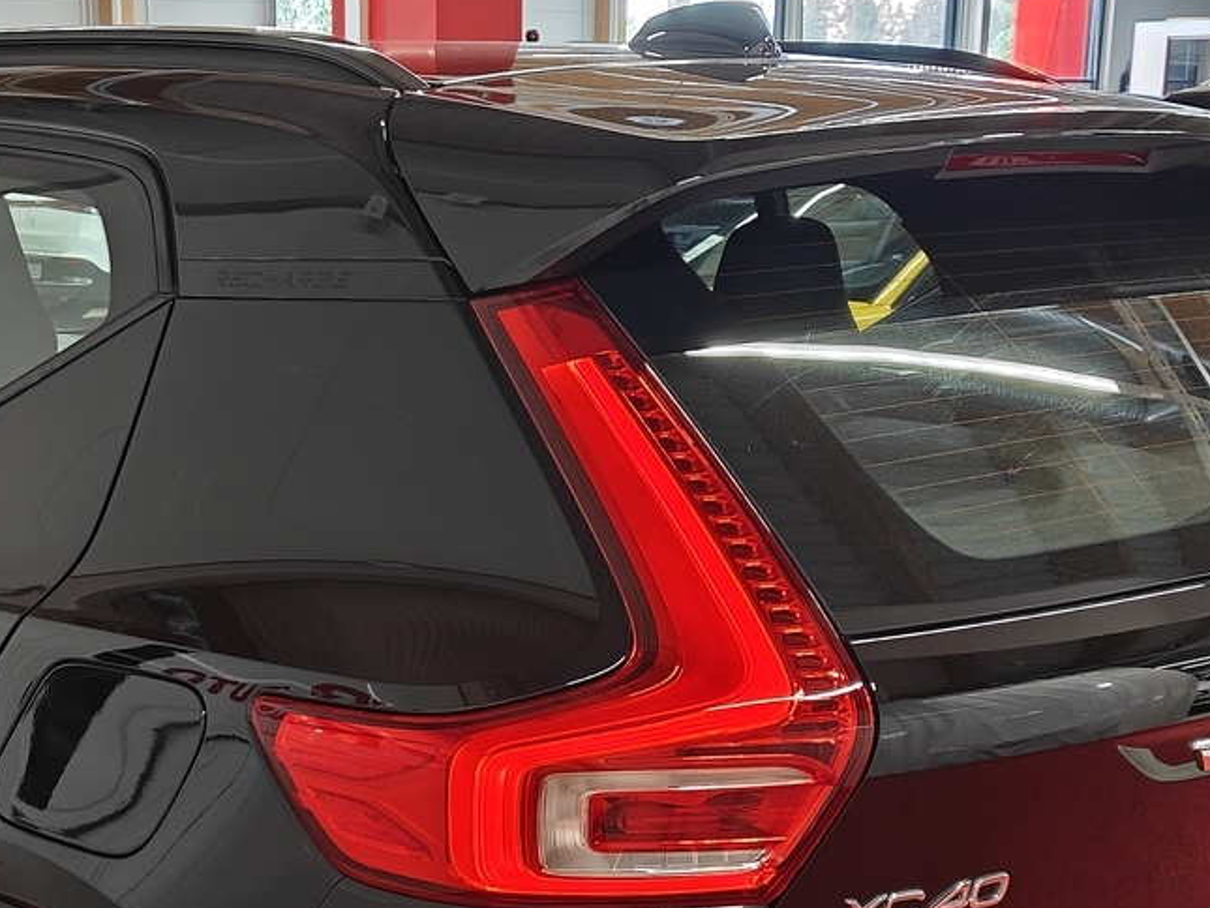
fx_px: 2342
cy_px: 869
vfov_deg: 21.3
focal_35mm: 67
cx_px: 398
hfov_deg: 28.8
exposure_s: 1/50
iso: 100
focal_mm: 5.59
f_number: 1.8
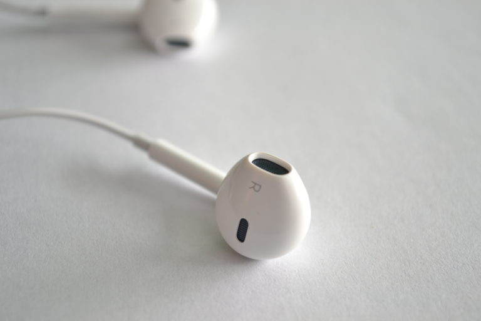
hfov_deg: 24.6
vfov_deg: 16.6
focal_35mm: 82
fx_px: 1102
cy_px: 160
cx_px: 240
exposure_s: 1
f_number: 5.6
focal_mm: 55
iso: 100
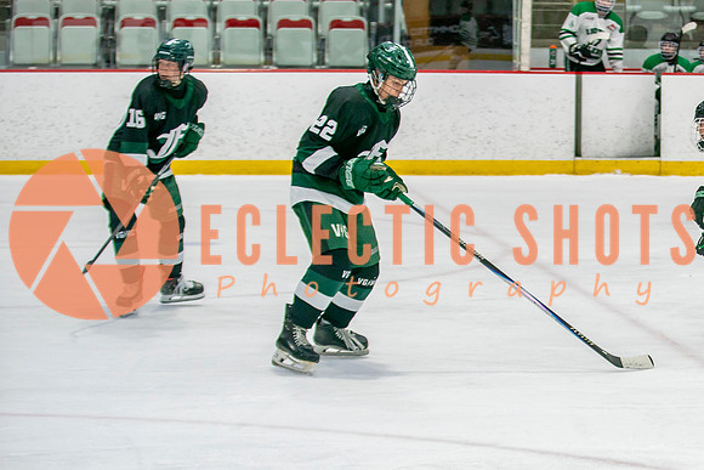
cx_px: 727
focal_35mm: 145
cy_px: 262
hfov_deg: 13.9
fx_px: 2838
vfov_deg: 9.5
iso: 500
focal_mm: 70
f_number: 3.2
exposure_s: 1/640
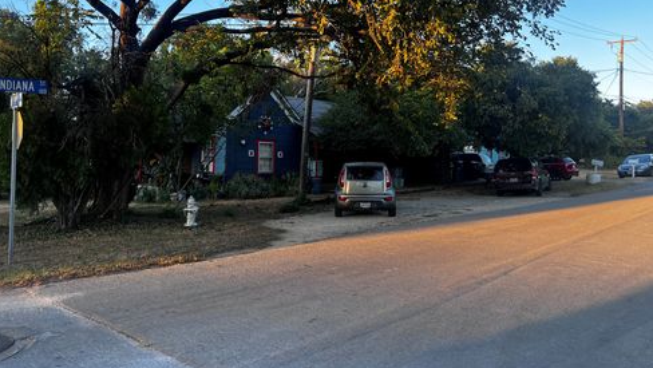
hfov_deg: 66.0
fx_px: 502
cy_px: 130
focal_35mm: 29
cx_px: 326
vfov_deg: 39.9
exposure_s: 1/161
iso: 50
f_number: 1.5
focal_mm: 5.7
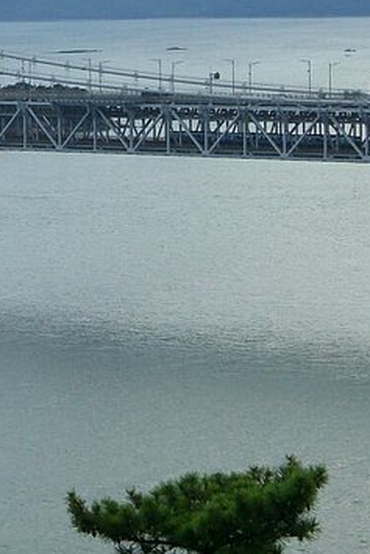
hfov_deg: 6.9
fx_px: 3049
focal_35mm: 198
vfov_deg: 10.4
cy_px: 133
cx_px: -109
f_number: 3.8
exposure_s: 1/320
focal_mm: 13.7
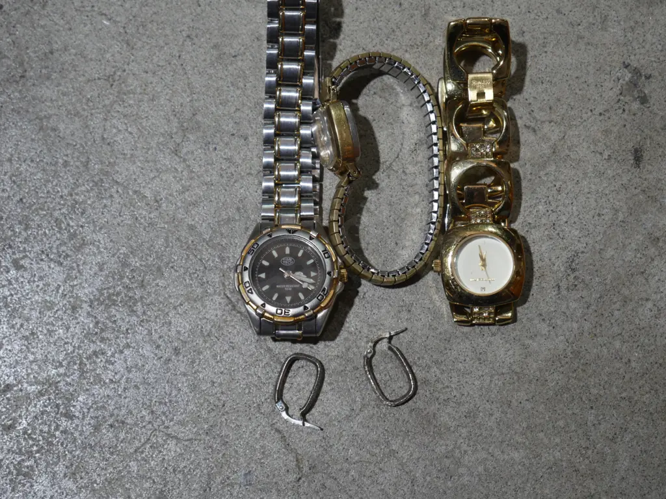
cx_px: 333
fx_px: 1347
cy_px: 250
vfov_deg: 21.0
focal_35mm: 70
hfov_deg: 27.8
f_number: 5.5
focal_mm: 35
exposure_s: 1/80
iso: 400
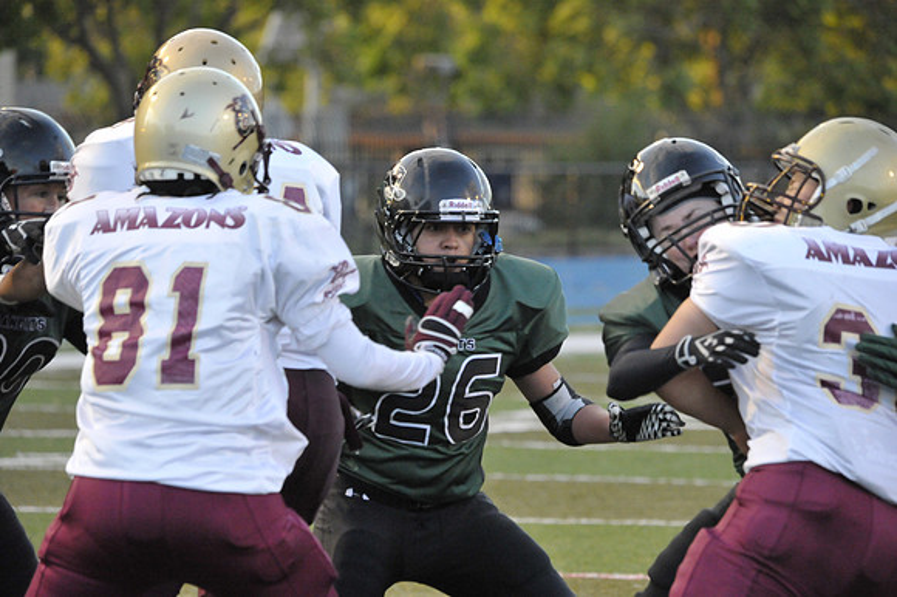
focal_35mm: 400
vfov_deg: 3.4
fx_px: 9961
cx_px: 448
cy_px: 298
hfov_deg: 5.2
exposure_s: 1/640
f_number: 10
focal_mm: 400
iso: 12800
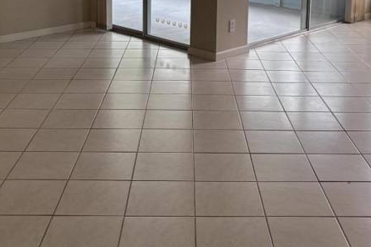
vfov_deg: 24.6
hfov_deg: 38.2
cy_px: -10
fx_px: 536
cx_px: 197
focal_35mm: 52
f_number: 1.6
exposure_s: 1/121
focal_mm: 5.96
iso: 100
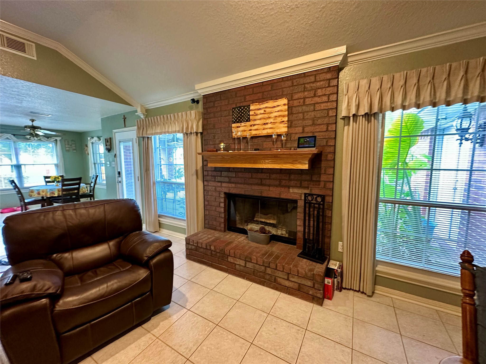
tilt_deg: -7.1
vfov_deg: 85.7
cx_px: 243
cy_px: 182
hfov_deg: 102.1
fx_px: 197
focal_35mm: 14
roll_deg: +0.7
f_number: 2.2
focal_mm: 2.22
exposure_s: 1/42
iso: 500
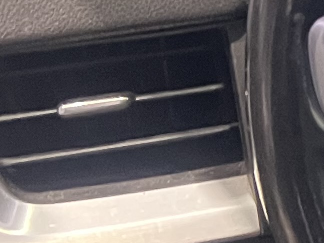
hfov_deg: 9.7
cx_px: 945
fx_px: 1516
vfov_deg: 9.1
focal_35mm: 162
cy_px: 40
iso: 500
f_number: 1.5
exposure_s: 1/60
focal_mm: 5.7
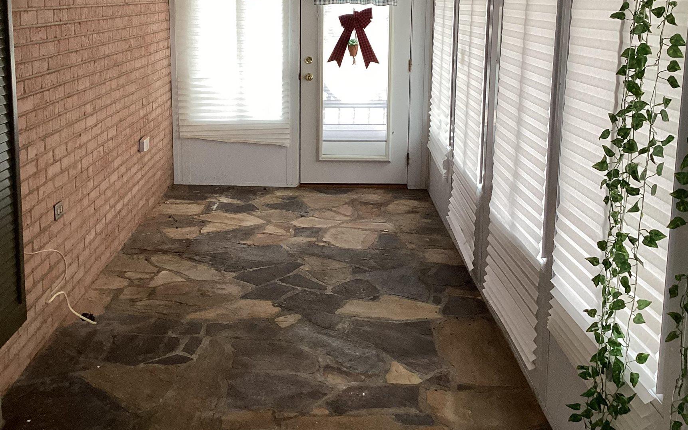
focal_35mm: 44
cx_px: 345
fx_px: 825
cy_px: 144
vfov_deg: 29.0
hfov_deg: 45.3
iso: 160
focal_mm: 3.3
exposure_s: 1/60
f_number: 2.4
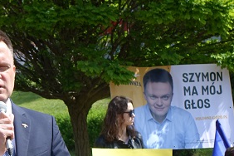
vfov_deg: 12.6
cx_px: 75
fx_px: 682
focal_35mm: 105
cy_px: 207
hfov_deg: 19.4
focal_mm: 13.65
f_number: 4
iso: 125
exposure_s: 1/500
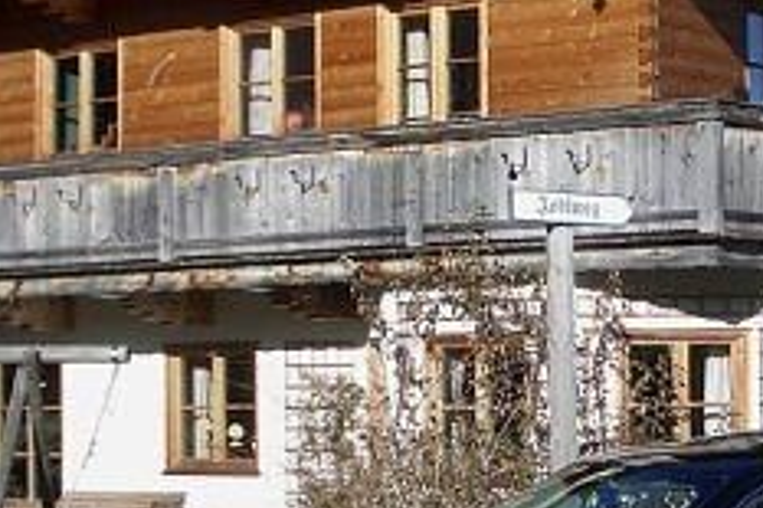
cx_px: 730
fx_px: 1737
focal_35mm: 82
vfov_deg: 16.4
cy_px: 442
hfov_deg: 23.9
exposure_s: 1/400
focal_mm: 6.8
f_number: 4.6
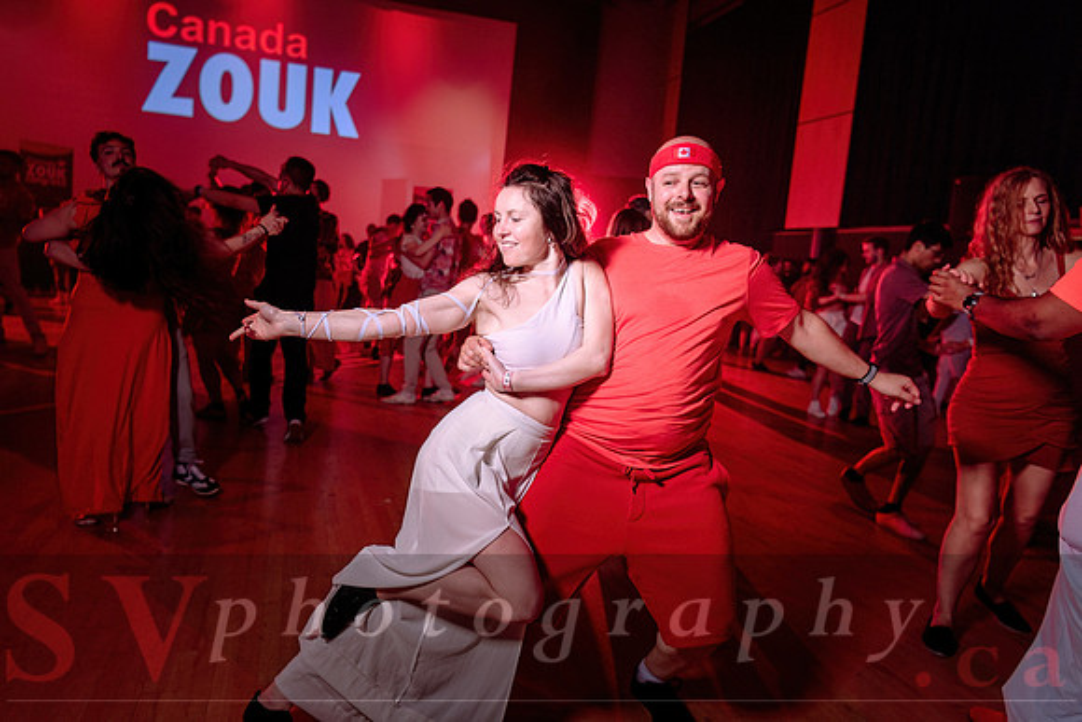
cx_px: 515
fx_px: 757
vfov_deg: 51.0
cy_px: 343
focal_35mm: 25
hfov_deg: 71.1
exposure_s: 1/60
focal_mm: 24
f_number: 2.8
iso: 1000
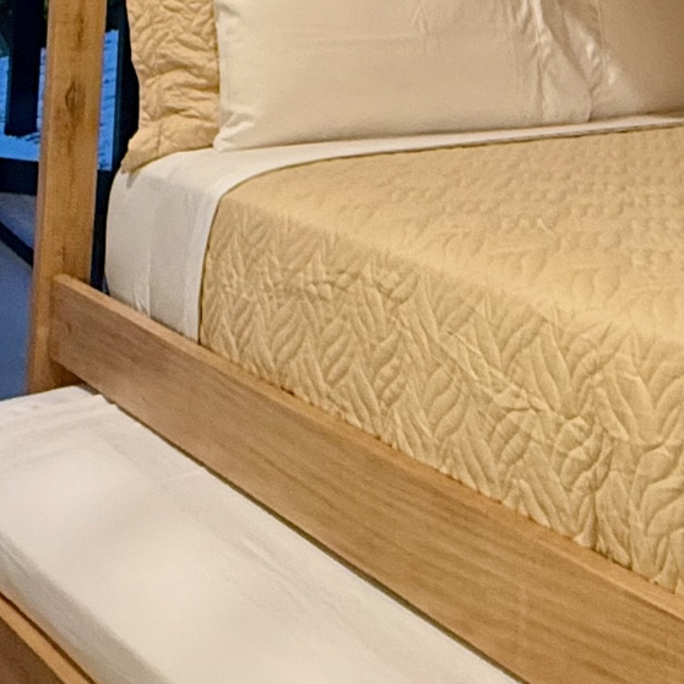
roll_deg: -0.4
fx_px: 1408
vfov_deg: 24.2
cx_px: 737
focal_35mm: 63
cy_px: -186
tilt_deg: +7.1
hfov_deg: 25.5
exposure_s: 1/50
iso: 320
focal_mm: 2.22
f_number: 2.2
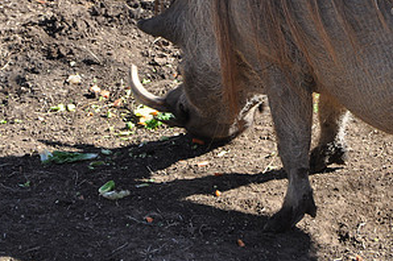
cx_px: 252
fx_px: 3347
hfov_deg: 6.7
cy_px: 42
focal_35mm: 307
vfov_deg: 4.5
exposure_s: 1/125
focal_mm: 105
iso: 360
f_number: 5.6
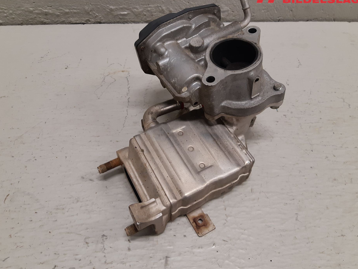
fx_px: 300
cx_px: 177
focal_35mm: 29
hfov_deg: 61.7
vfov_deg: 48.1
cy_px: 120
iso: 125
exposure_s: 1/50
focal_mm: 3.93
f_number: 1.7
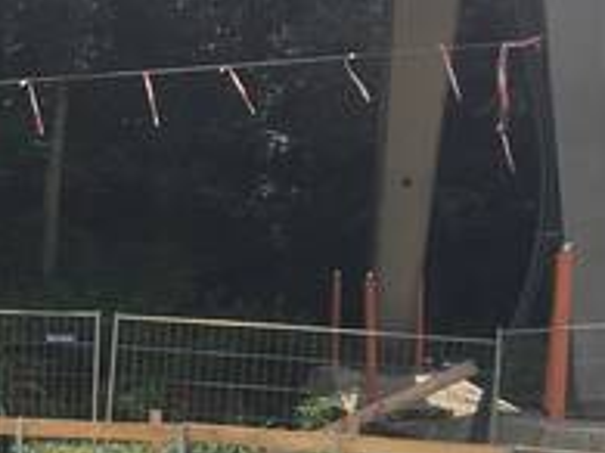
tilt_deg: +1.9
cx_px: -503
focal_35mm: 119
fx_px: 2079
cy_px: 354
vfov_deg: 12.4
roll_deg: -2.7
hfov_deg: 14.5
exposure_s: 1/1261
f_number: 2.2
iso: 25
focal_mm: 4.15
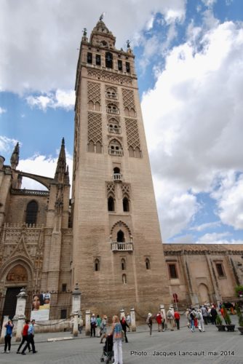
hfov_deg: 63.3
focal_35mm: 20
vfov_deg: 85.4
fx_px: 197
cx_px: 122
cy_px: 182
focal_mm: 13
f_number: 8
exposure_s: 1/200
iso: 100
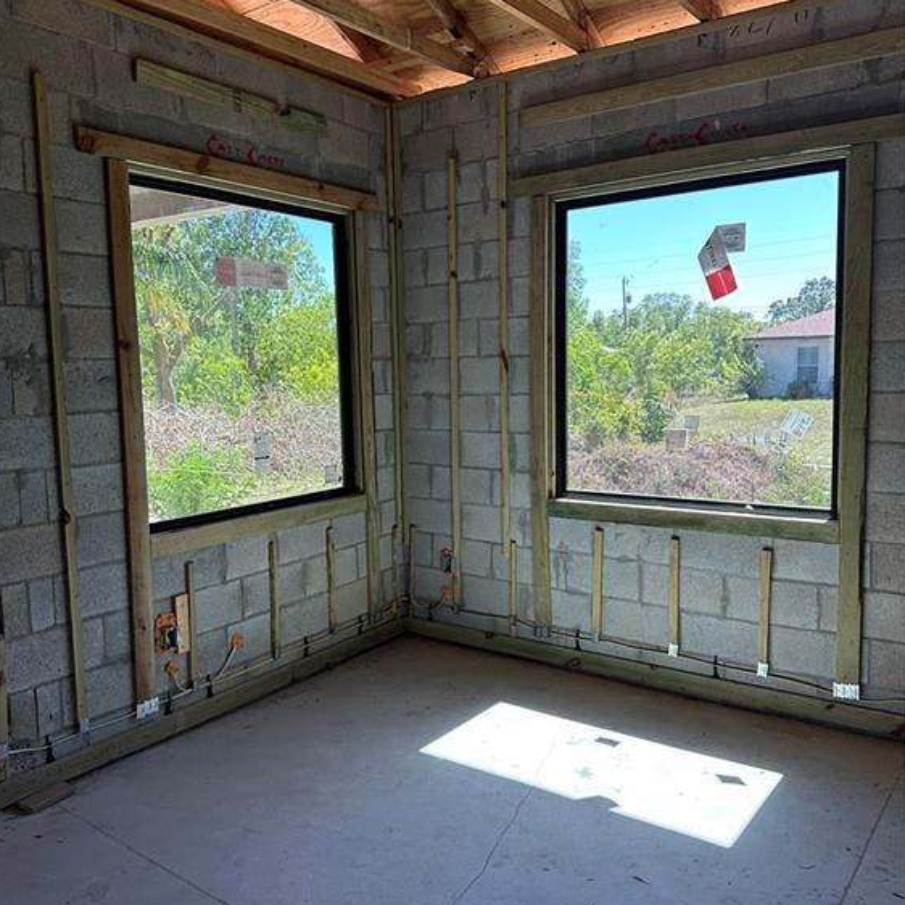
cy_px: 462
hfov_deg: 55.6
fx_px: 858
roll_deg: +0.8
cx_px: 443
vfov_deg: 55.6
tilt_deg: -4.9
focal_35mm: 29
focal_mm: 6.86
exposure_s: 1/389
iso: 80
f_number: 1.78
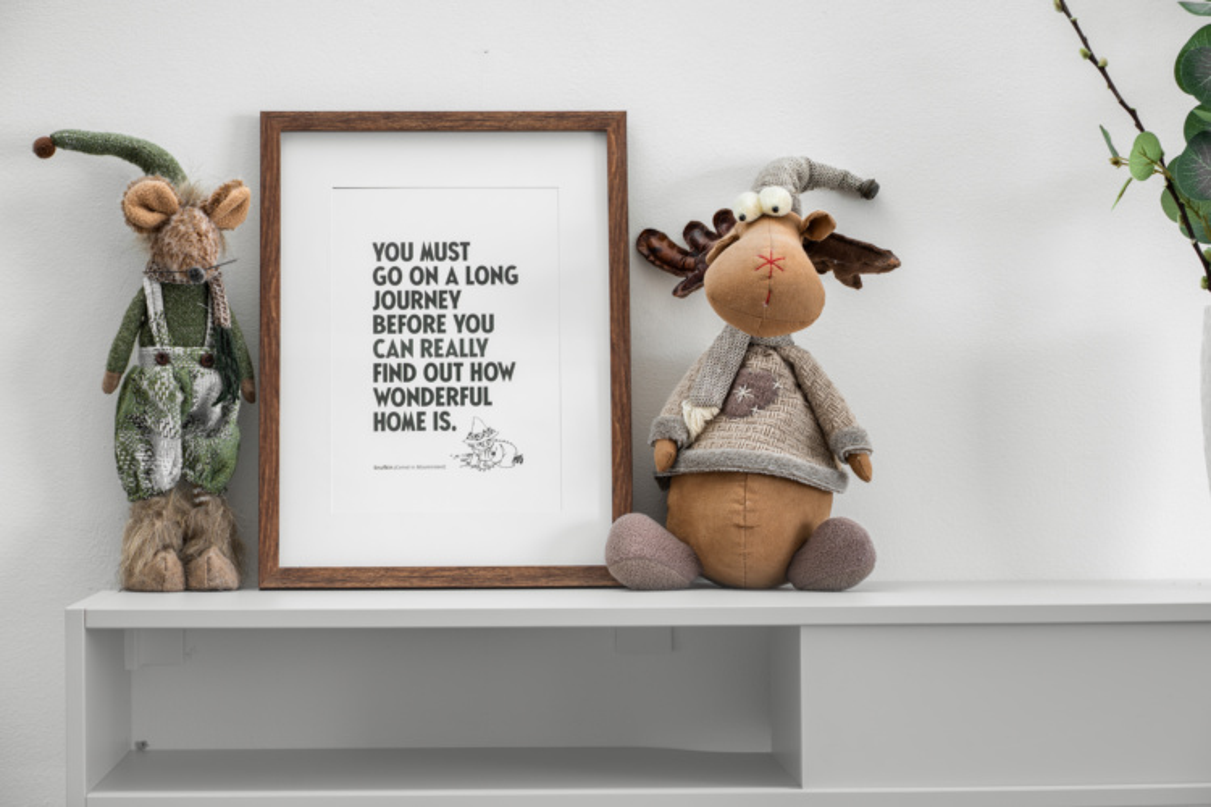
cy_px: 404
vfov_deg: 16.1
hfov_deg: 23.9
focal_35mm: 85
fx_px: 2859
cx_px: 606
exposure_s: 1.3
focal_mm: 85
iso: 100
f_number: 8
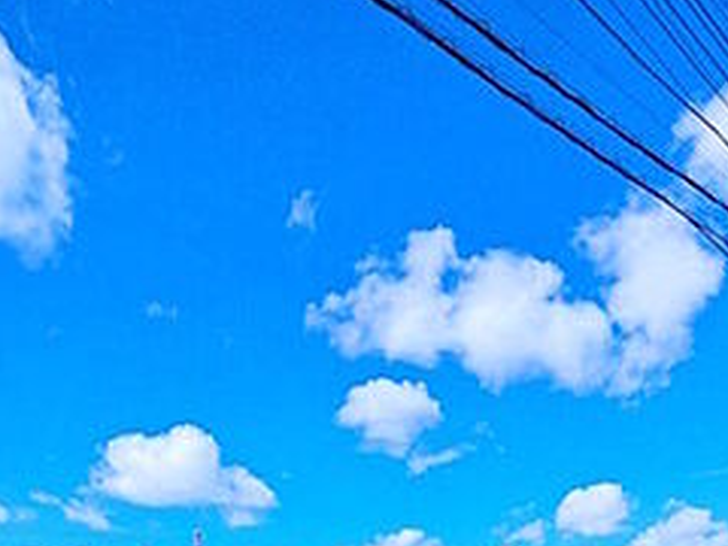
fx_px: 736
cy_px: 619
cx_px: 440
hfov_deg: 52.2
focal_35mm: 35
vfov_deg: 34.4
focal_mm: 1.83
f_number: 2.2
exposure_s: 1/2188
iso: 46
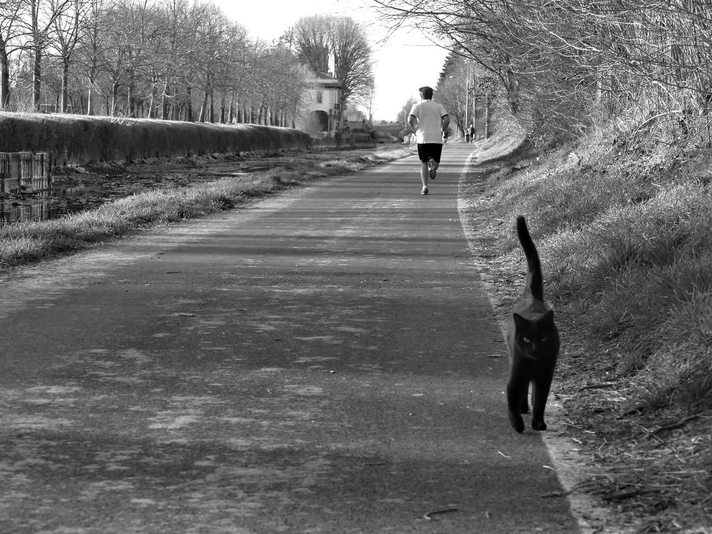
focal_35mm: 89
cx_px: 325
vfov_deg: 16.6
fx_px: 1831
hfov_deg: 22.0
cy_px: 267
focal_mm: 28.89
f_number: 3.7
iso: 125
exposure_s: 1/160
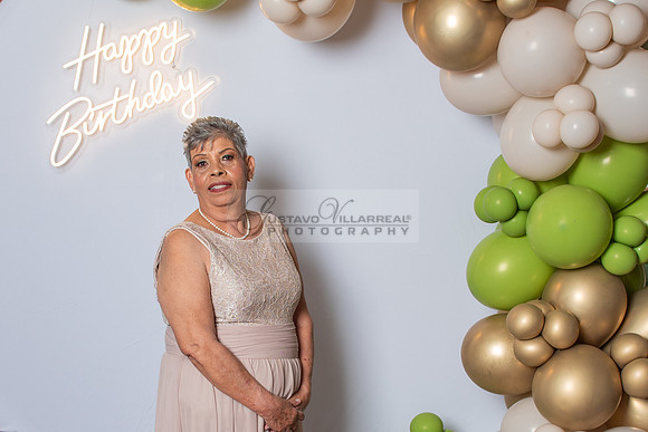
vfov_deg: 23.2
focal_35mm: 58
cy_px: 323
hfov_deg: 34.4
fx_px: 1044
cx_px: 287
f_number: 5.6
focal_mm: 26
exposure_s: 1/160
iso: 200
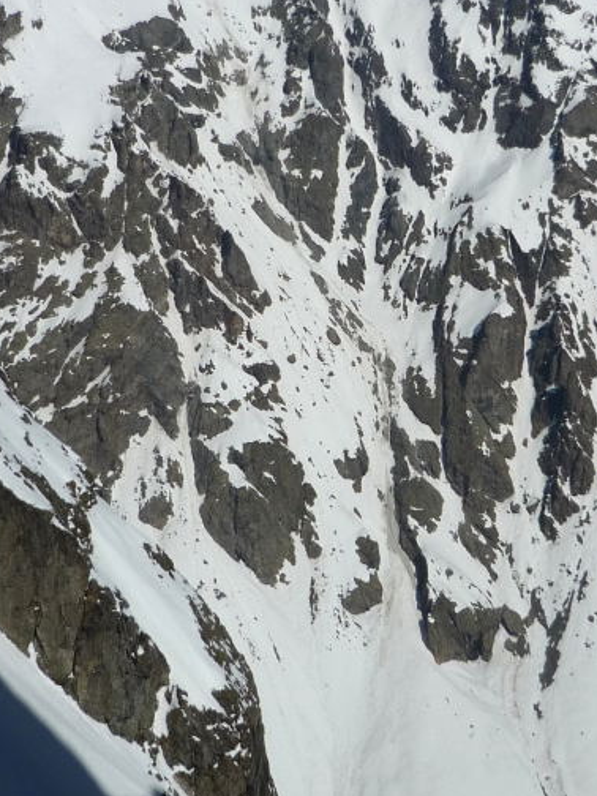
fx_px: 1541
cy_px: 298
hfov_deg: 21.8
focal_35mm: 67
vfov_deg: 28.9
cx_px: 441
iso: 100
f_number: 8
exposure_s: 1/1000
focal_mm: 5.5
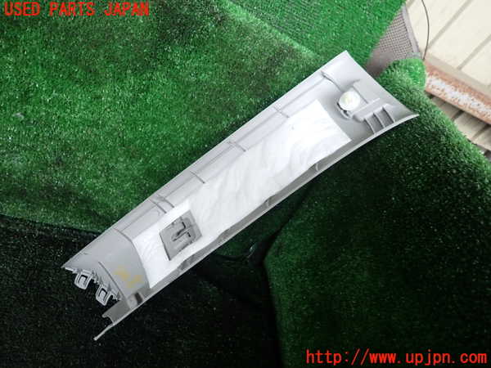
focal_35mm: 25
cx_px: 246
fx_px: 355
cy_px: 184
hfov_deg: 69.4
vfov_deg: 54.9
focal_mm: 4.5
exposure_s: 1/50
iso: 200
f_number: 2
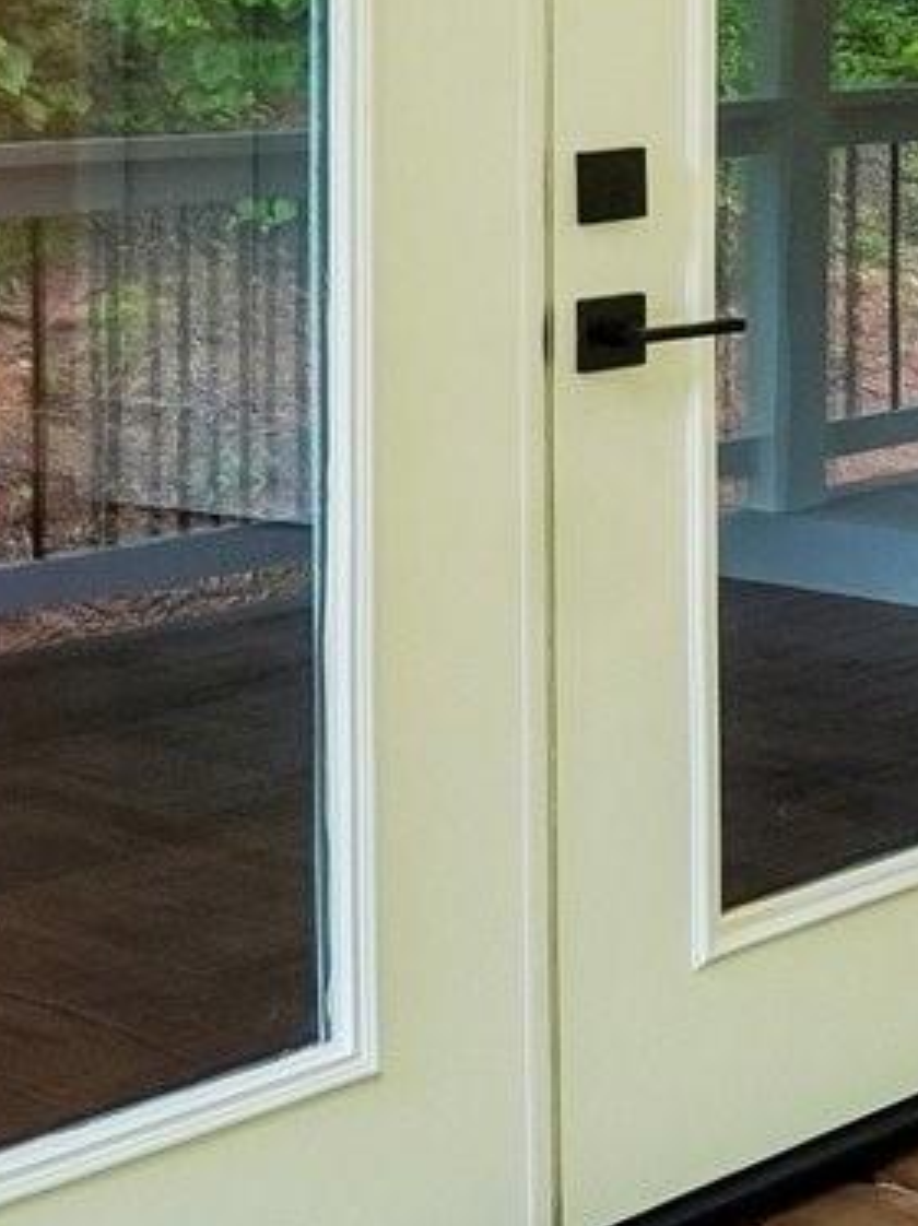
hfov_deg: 14.6
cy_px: -44
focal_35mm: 79
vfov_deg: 23.5
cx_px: 1947
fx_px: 2797
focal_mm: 10
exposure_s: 1/30
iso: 200
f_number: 8
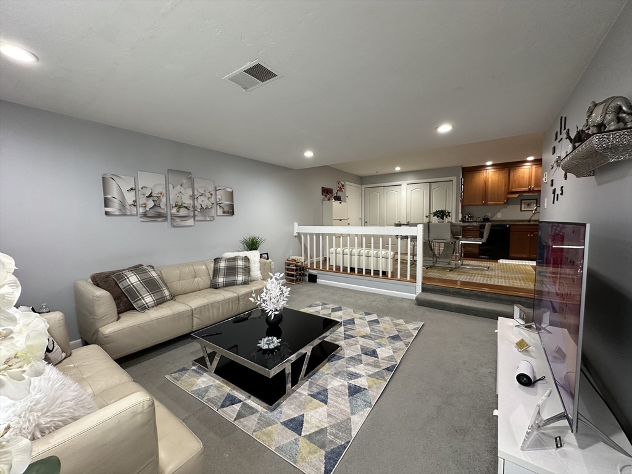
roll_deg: +1.4
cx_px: 316
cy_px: 237
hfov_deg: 102.1
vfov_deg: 85.7
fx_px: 256
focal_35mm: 14
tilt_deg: -4.3
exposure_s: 1/60
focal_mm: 2.22
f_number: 2.2
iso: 200
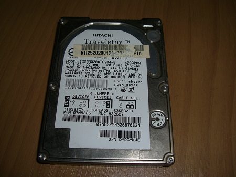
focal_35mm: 38
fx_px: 259
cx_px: 118
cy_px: 88
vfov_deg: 37.7
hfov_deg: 49.0
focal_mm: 7.9
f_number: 5.6
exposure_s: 1/30
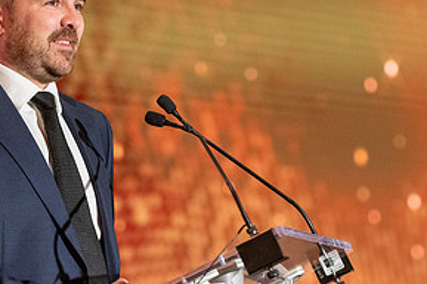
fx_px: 3092
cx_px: 235
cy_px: 93
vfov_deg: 5.3
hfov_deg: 7.9
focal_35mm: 261
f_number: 2.8
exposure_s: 1/400
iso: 6400
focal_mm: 130
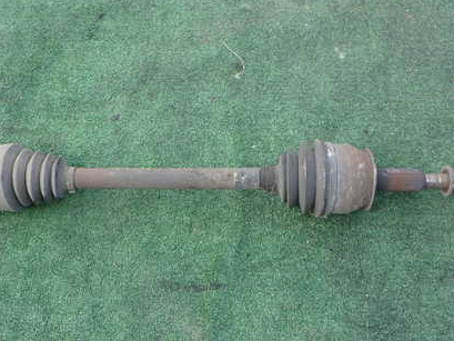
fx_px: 577
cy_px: 147
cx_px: 152
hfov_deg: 42.4
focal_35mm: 44
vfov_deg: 32.8
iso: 100
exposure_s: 1/125
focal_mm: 5.4
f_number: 3.2
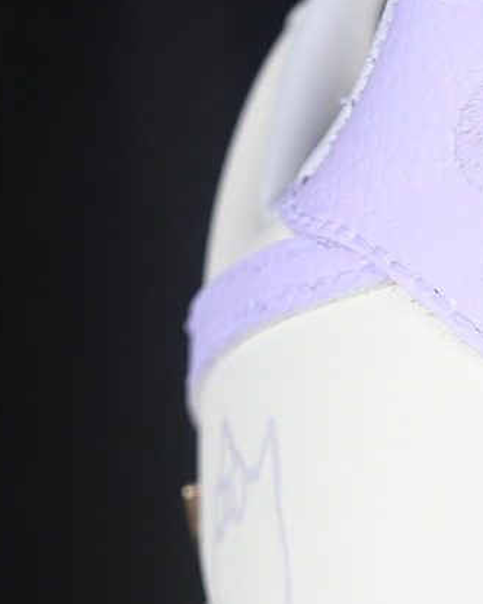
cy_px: 496
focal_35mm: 183
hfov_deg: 8.4
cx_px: 567
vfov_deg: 10.5
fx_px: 3270
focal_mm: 50
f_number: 7.1
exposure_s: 1/80
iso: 160
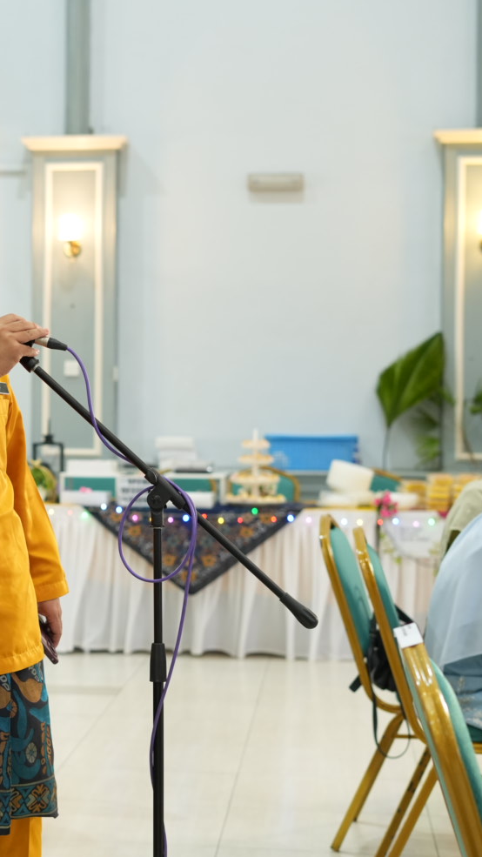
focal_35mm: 86
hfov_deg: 13.7
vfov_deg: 24.7
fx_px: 1954
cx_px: -84
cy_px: 441
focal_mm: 50
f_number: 3.2
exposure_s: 1/100
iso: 1250
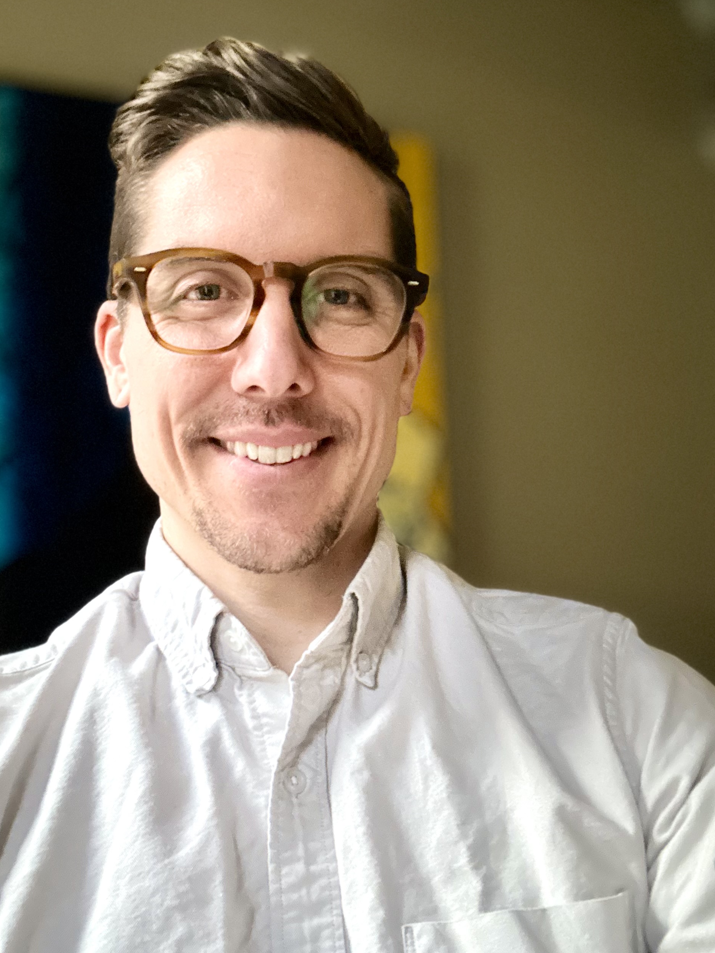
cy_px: 408
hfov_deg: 38.5
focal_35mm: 37
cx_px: 280
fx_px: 1019
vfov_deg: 50.0
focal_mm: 2.69
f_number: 1.9
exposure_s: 1/22
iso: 640
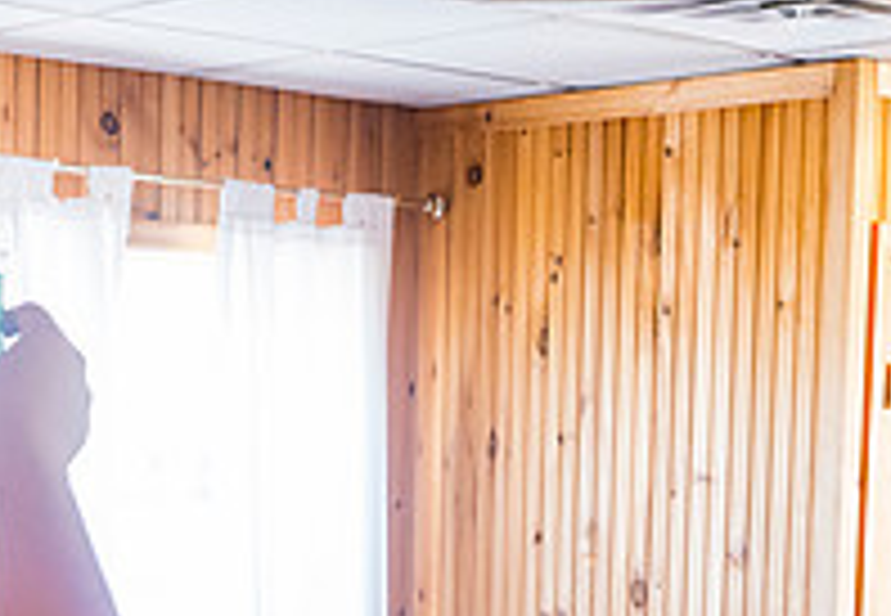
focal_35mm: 93
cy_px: 634
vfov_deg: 14.8
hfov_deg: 21.5
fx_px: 2329
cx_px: 220
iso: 4000
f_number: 5.6
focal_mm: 28
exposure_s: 1/80
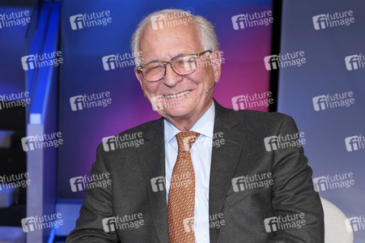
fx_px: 476
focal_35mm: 47
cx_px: 182
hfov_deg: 41.9
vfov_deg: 28.6
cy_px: 122
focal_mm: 47
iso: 1600
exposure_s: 1/160
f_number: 5
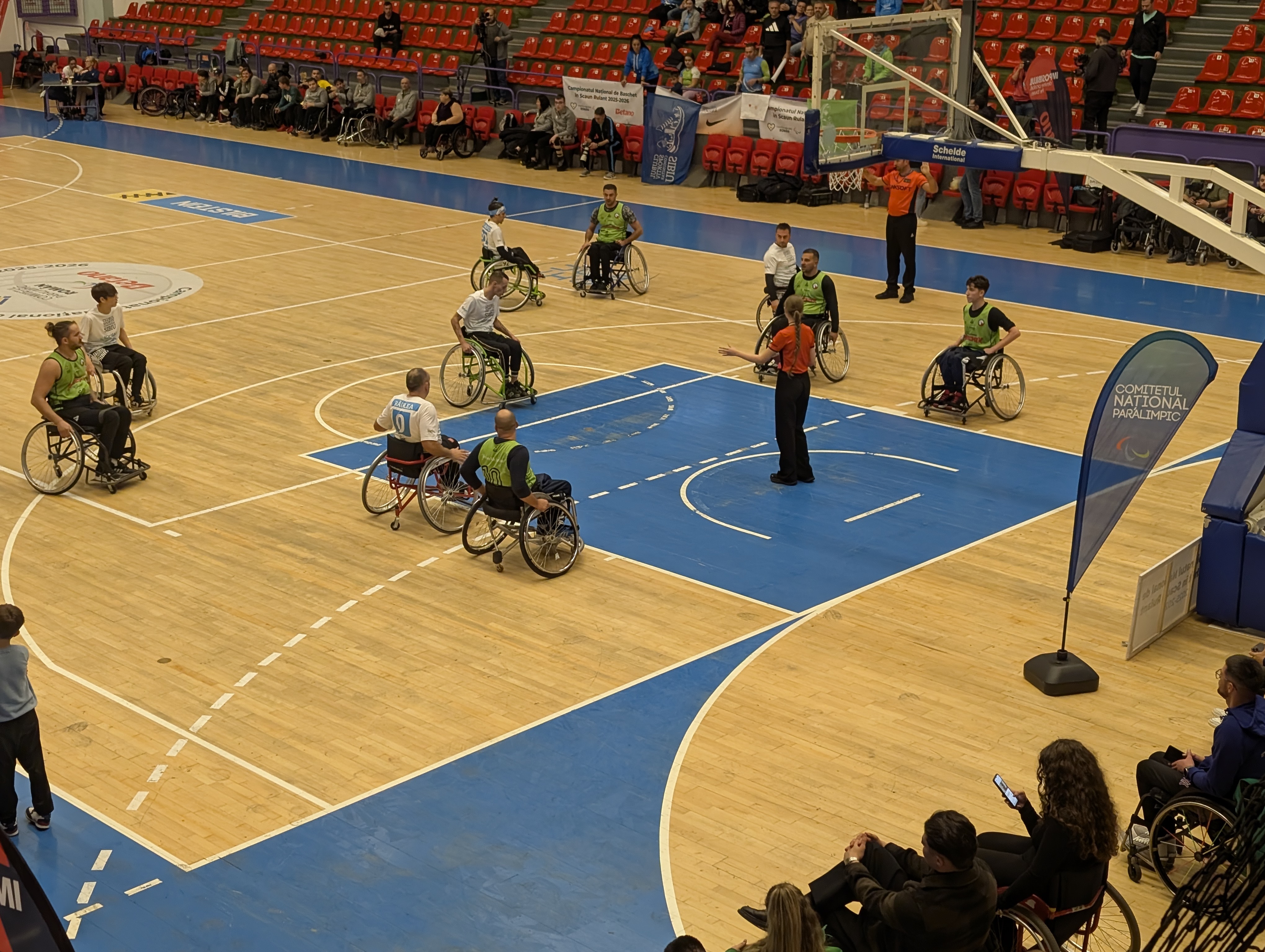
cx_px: 632
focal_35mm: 49
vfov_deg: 29.7
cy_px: 476
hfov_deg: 38.9
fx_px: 1793
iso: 311
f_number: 1.68
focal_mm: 6.9
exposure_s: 1/157
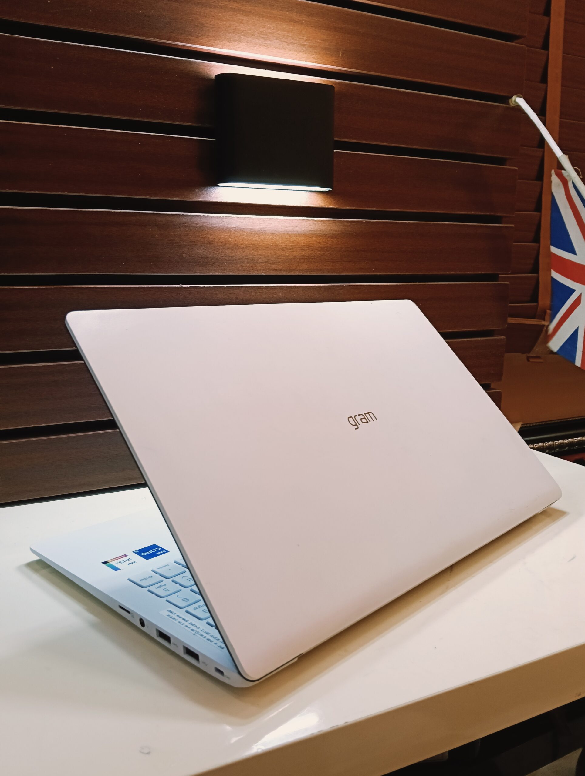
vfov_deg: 65.2
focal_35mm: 27
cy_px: 388
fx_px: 607
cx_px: 292
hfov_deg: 51.5
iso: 200
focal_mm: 3.98
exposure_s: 1/30
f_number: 1.8
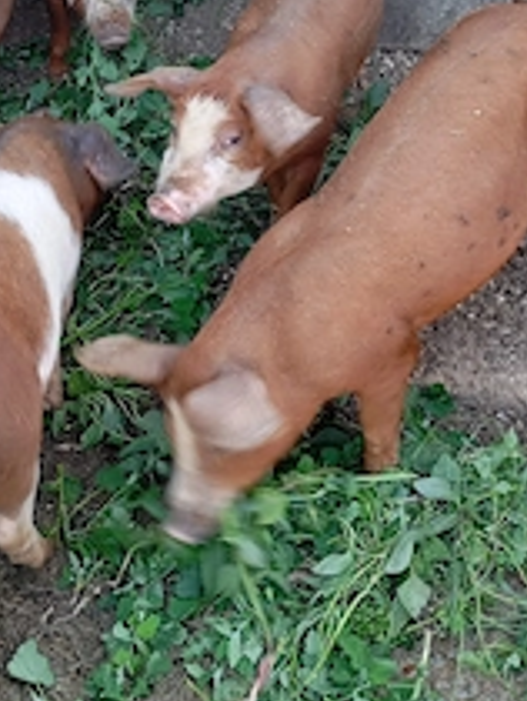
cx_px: 190
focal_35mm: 53
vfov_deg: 35.3
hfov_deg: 27.5
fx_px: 1074
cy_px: 174
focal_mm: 4.27
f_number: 1.8
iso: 190
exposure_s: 1/50
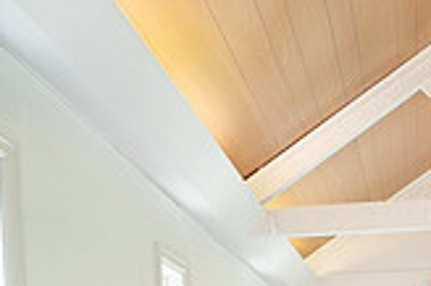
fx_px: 622
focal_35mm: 52
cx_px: 352
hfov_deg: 36.7
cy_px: 454
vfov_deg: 21.0
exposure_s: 1/250
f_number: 4
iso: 2500
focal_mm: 14
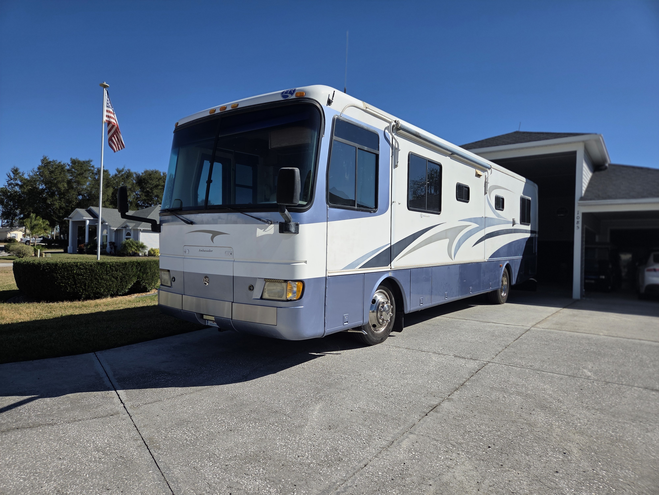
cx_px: 330
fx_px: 438
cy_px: 248
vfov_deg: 58.9
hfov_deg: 73.9
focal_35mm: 23
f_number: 1.8
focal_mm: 5.4
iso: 80
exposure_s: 1/7599
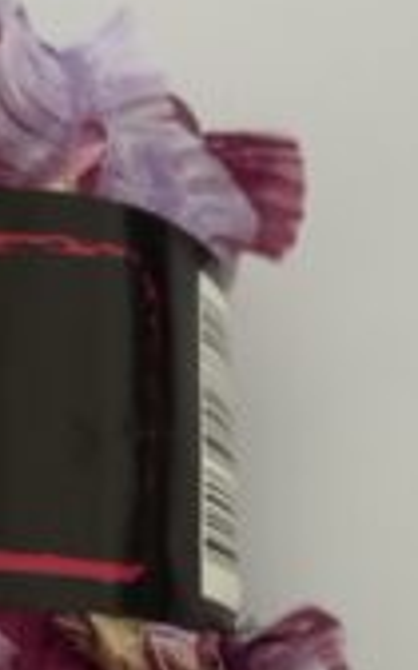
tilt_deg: -80.0
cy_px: 718
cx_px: 84
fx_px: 2205
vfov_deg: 16.8
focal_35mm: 121
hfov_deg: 10.8
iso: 800
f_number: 1.78
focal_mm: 6.76
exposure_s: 1/30
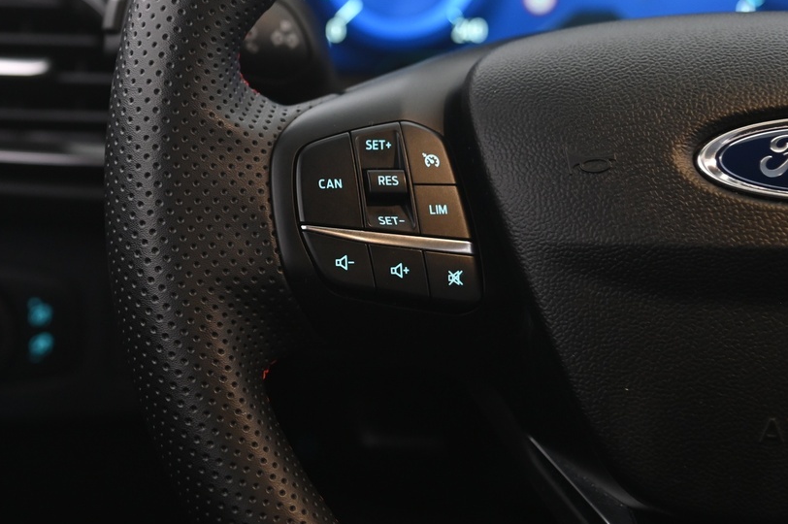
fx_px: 2100
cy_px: 177
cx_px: 35
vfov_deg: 14.2
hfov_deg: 20.7
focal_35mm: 96
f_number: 4
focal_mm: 48
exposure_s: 1/10
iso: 1000
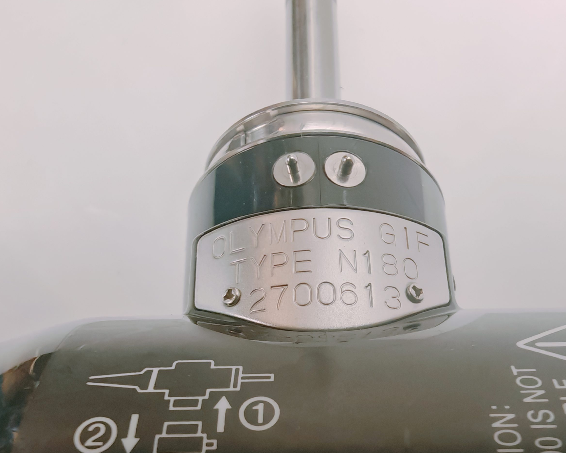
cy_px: 232
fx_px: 486
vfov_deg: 50.0
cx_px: 307
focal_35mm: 29
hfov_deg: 60.4
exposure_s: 1/50
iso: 200
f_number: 2
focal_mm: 1.82
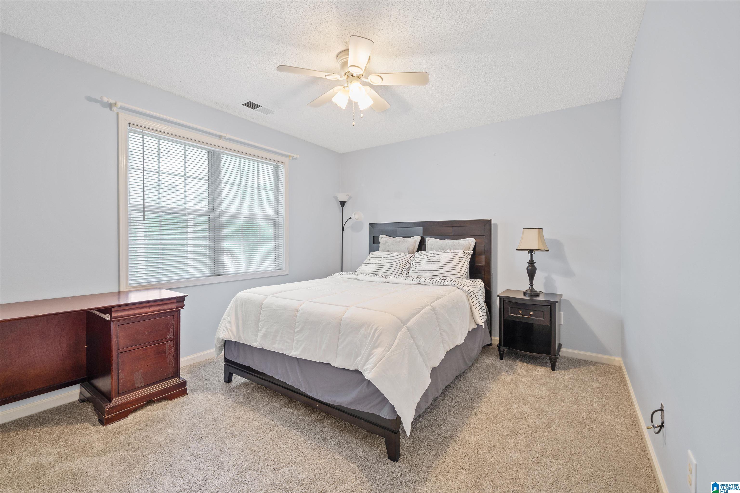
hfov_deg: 104.3
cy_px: 246
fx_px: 288
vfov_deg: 81.2
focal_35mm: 14
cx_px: 370
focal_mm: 14
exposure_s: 1/2
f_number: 7.1
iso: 250
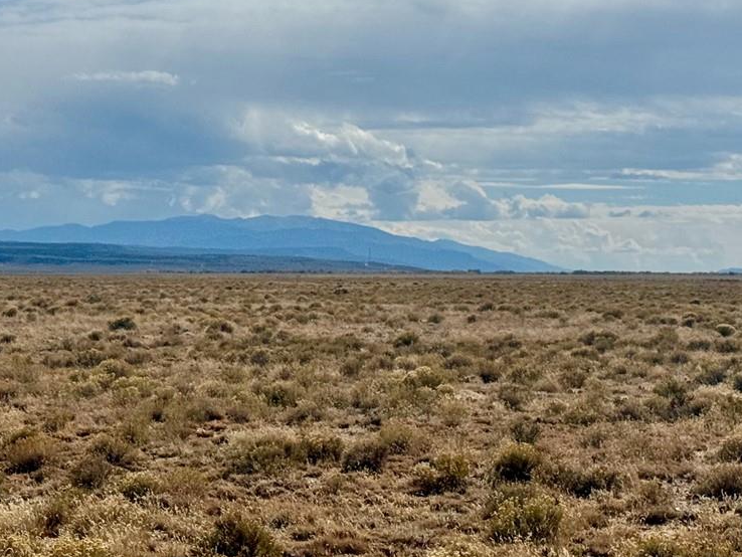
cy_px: 158
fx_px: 2230
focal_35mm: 104
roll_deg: +0.5
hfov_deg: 18.9
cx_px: 333
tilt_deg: +3.5
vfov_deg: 14.2
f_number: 1.78
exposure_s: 1/15385
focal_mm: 6.76
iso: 64
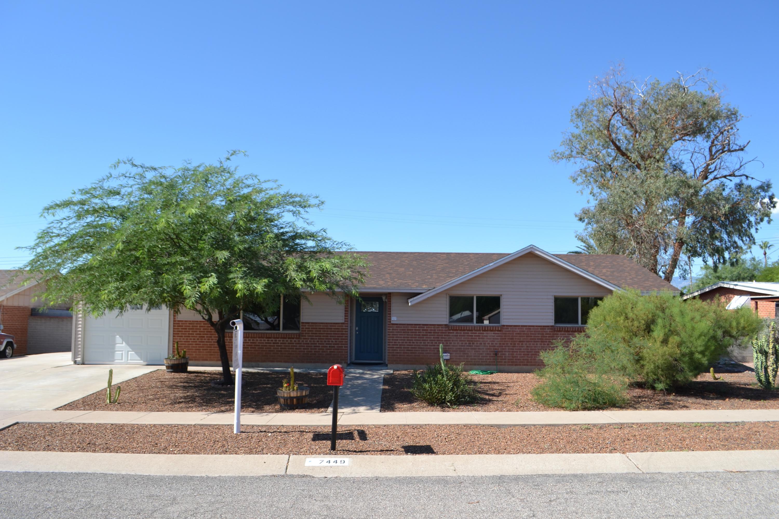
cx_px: 390
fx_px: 584
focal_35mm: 27
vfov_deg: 47.9
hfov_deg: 67.4
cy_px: 260
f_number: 7.1
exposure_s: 1/200
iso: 100
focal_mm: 18
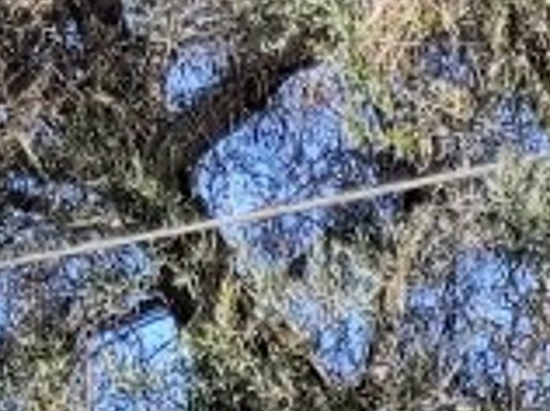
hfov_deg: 11.3
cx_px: 790
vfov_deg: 8.1
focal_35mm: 169
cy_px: 1000
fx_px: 2681
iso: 64
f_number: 1.7
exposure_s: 1/446
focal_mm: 3.92
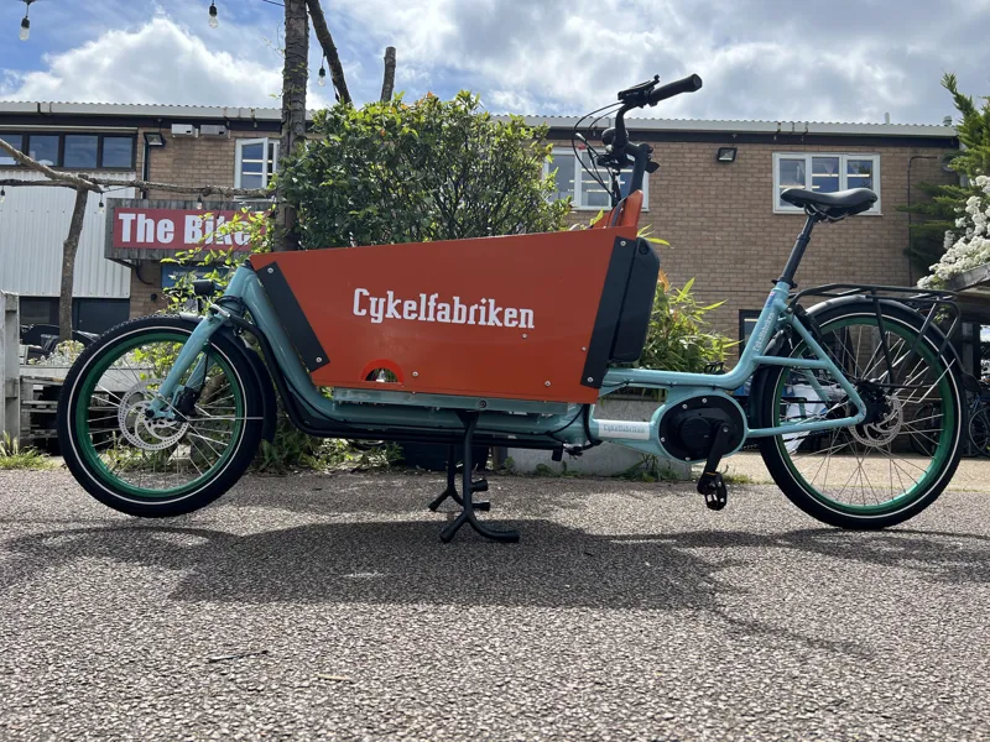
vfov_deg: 53.1
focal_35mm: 26
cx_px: 495
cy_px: 371
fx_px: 744
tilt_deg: +5.0
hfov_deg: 67.3
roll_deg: -0.1
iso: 50
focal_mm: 5.7
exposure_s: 1/2513
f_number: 1.5
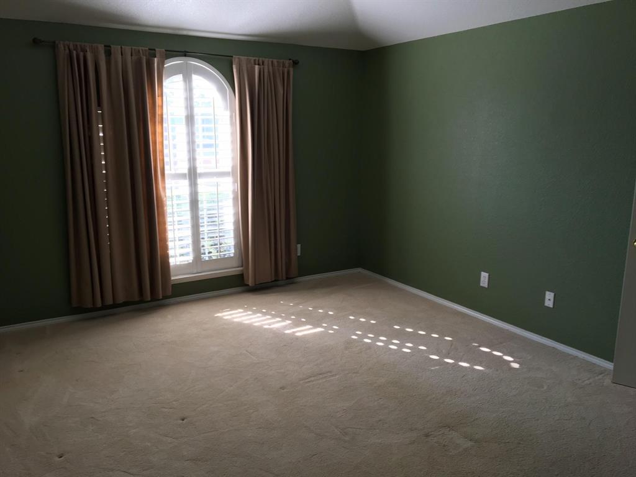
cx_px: 318
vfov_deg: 48.2
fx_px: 533
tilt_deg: -11.9
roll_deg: +0.8
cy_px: 238
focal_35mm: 29
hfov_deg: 61.7
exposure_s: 1/40
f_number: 2.2
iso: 25
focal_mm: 4.15
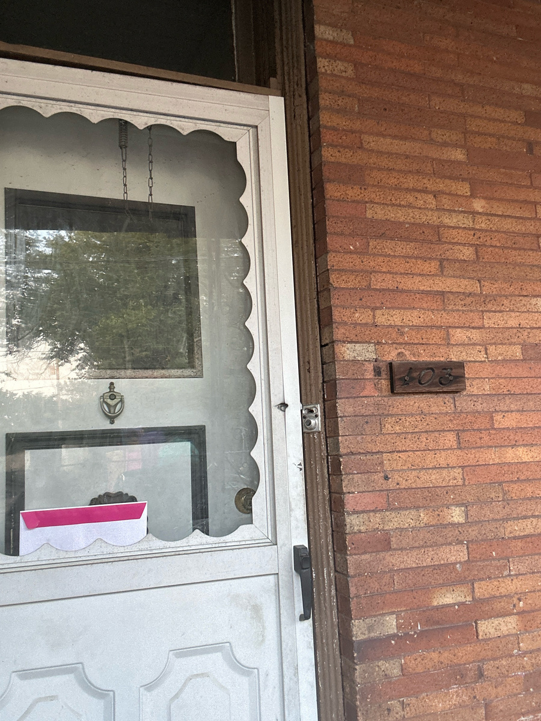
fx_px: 625
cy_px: 360
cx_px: 270
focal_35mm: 30
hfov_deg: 46.8
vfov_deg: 60.0
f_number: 1.9
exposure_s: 1/60
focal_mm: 2.69
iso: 125
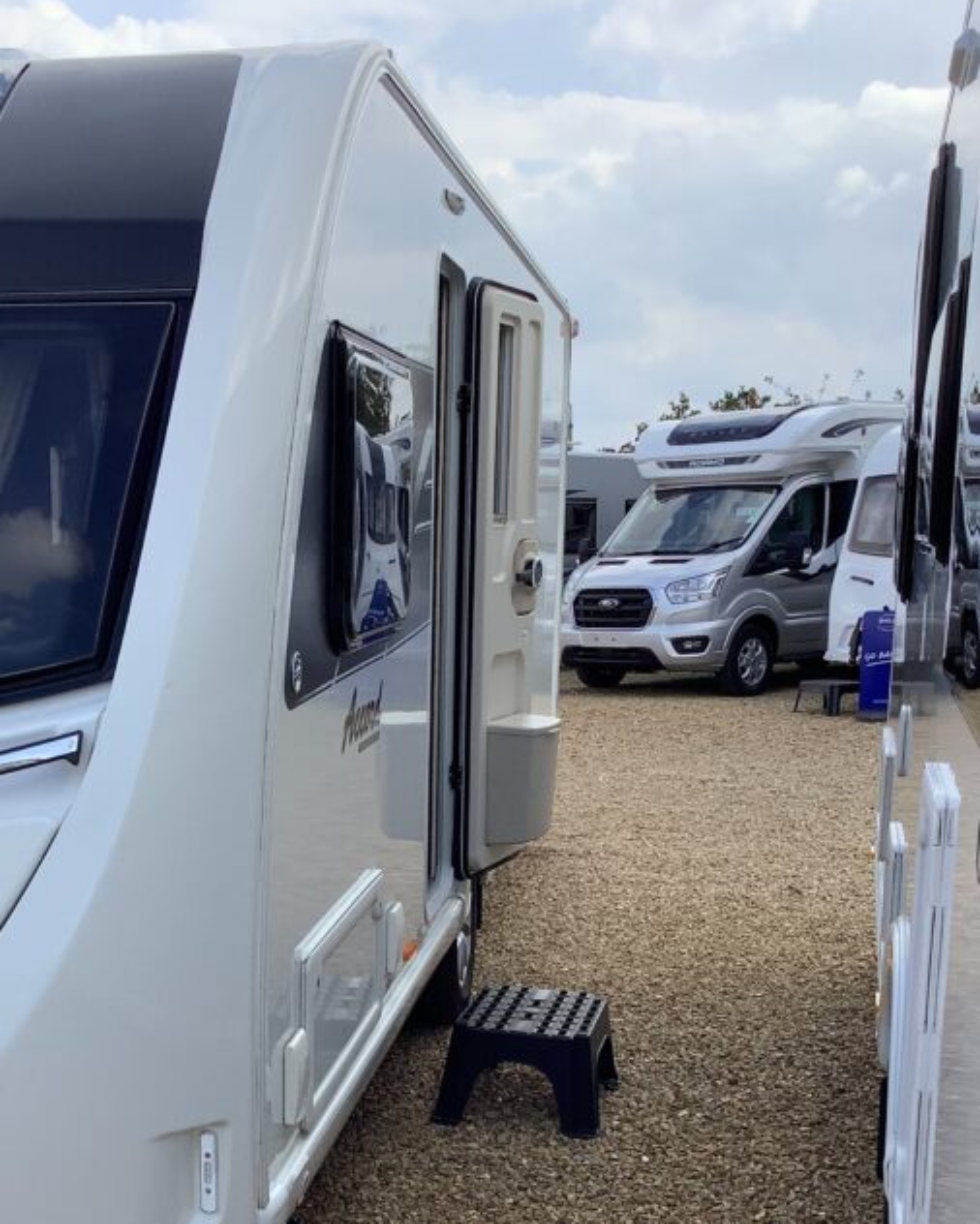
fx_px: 1776
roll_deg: +0.4
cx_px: 310
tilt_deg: -11.8
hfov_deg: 30.6
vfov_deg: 37.3
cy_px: 881
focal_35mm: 49
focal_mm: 3.3
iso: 25
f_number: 2.4
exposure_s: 1/696
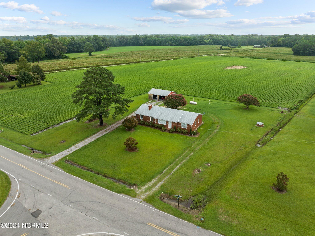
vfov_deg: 56.8
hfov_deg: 71.6
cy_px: 118
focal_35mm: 24
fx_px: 218
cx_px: 158
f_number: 2.8
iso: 100
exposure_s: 1/800
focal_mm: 12.29
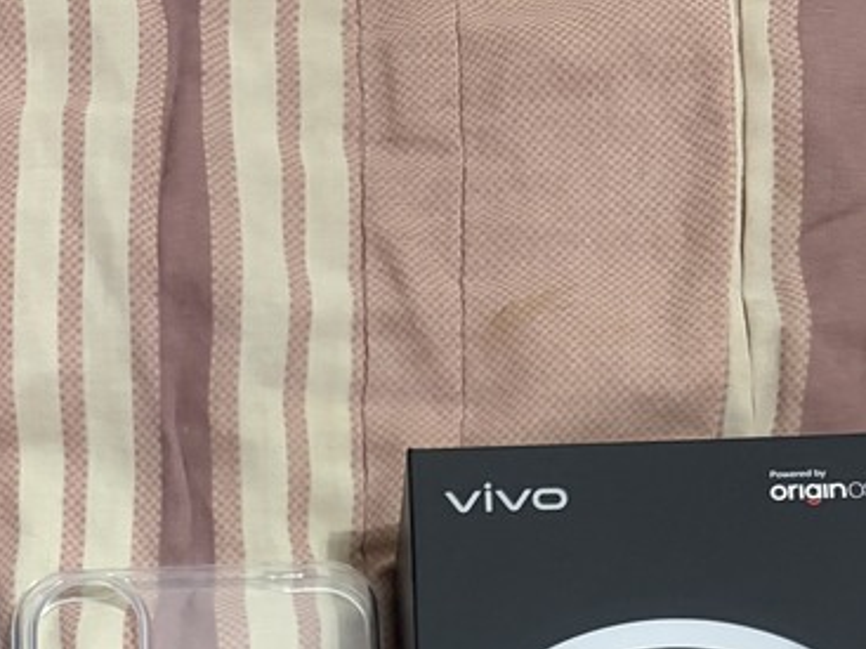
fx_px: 1701
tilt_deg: -74.0
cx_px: 234
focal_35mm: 68
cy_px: 1088
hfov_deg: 28.2
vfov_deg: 18.1
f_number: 1.6
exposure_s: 1/40
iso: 500
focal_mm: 5.96
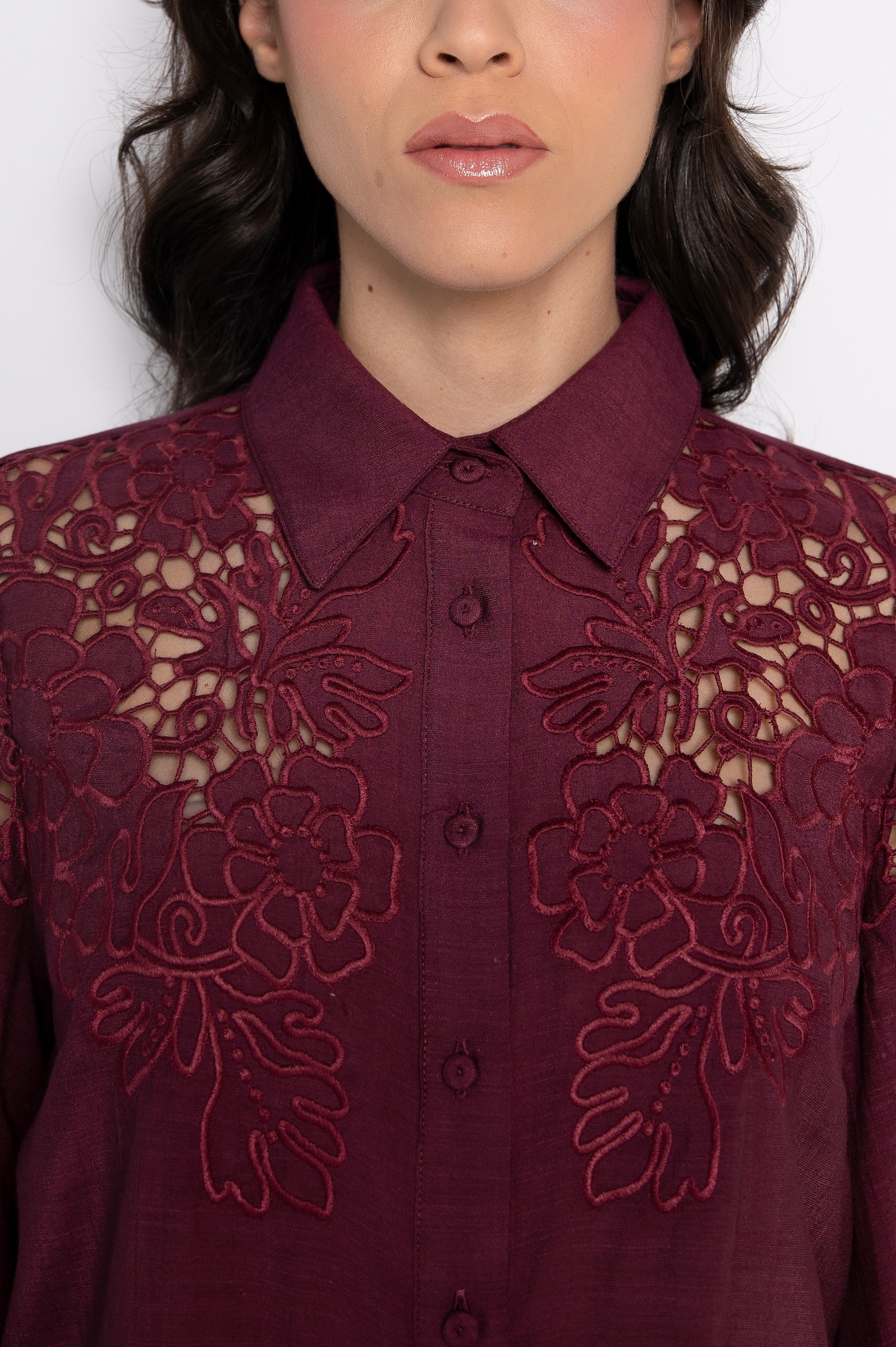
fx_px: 1794
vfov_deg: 41.1
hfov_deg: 28.0
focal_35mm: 48
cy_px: 674
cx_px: 448
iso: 250
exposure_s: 1/125
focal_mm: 48
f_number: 5
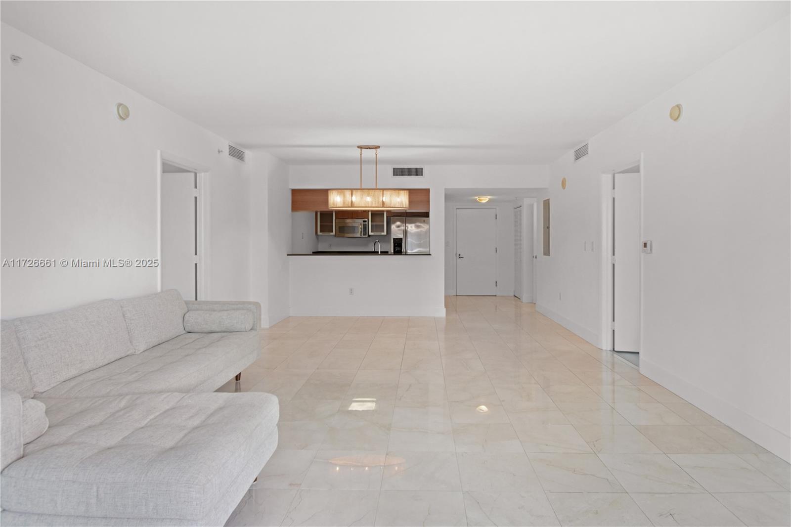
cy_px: 264
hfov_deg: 85.4
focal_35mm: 20
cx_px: 396
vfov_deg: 63.2
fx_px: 428
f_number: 8
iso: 400
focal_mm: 13
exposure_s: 1/50
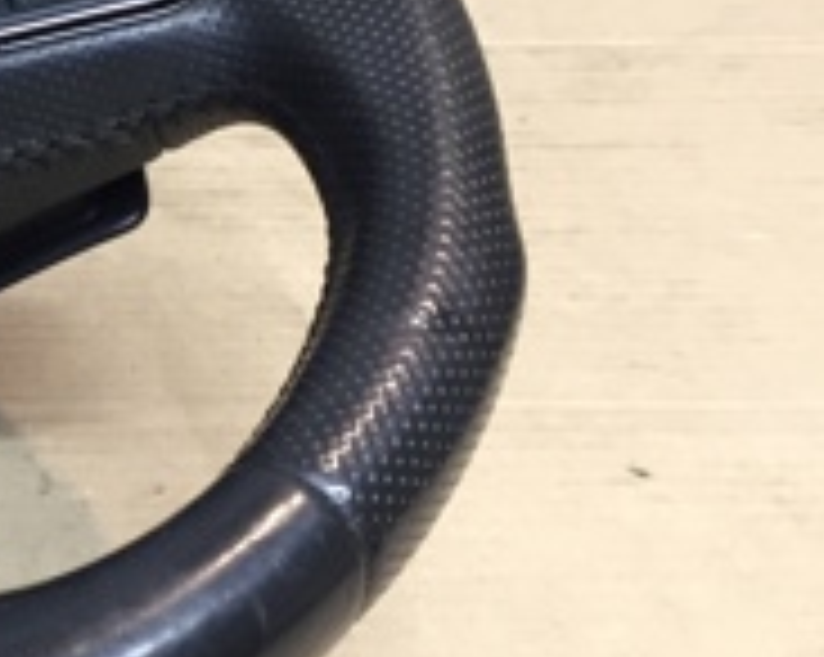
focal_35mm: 99
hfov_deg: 16.7
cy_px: 171
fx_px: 2412
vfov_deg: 15.5
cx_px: -572
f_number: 2.2
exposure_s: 1/33
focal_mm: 4.15
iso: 125
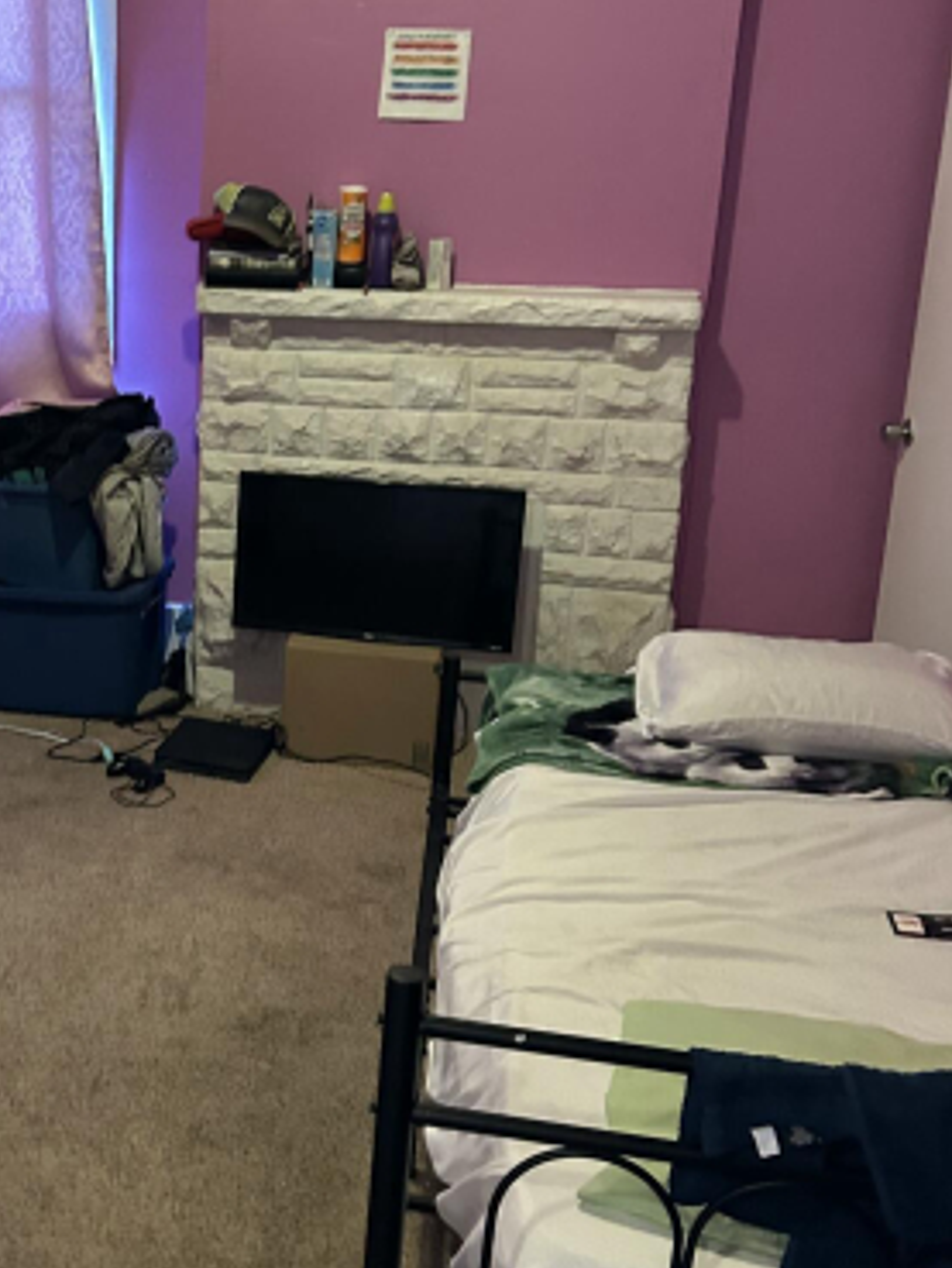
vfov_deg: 40.4
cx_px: 96
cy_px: 586
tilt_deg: -17.4
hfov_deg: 29.6
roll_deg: +0.6
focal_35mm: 47
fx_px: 1722
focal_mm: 5.7
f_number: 1.5
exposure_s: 1/40
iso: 400
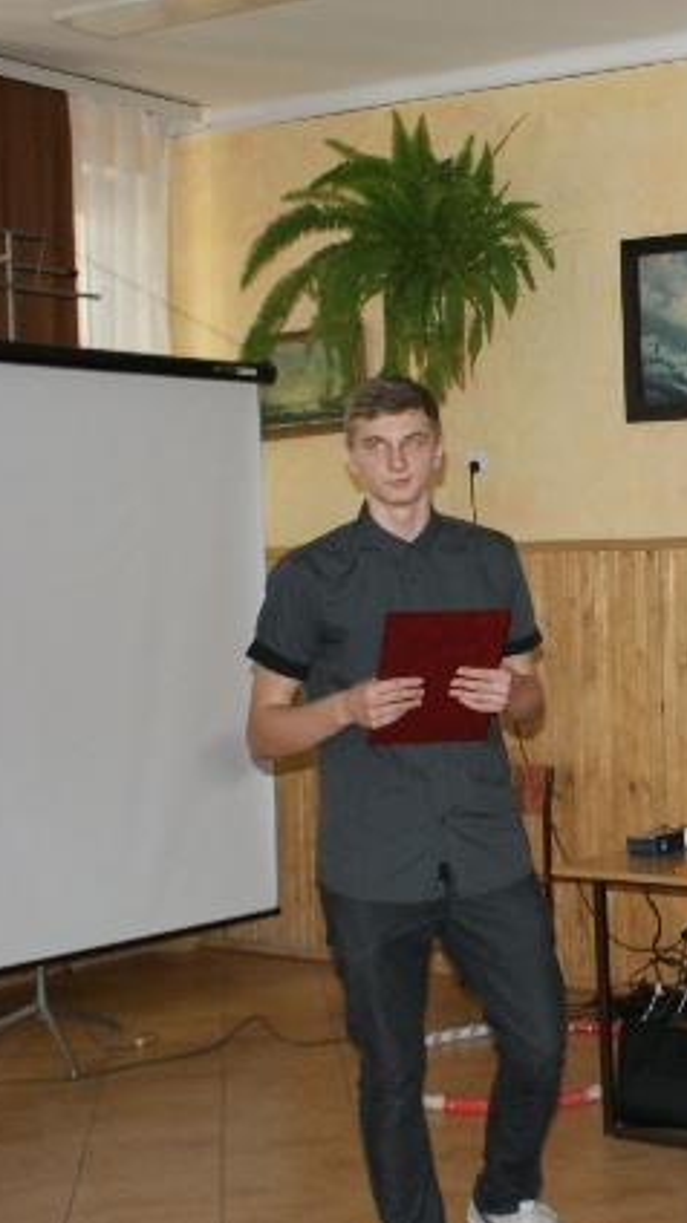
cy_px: 613
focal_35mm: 57
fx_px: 1849
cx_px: 903
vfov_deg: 36.6
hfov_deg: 19.4
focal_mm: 24
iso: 400
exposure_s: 1/60
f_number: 5.6
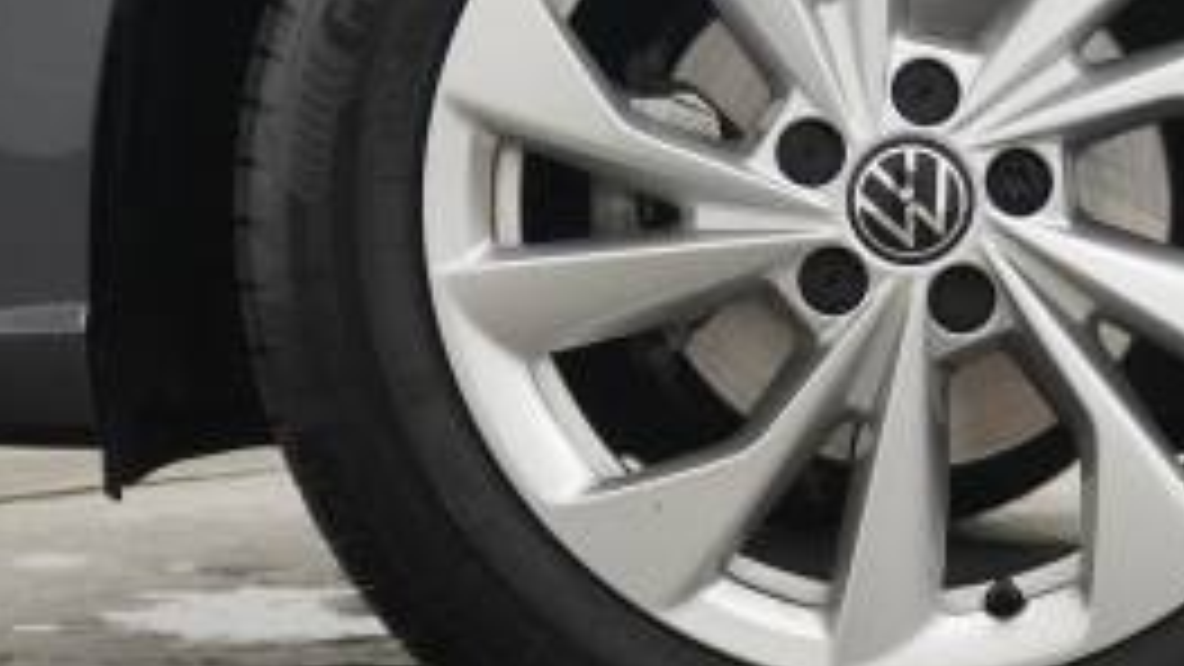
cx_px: 842
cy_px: 86
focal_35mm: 103
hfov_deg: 20.6
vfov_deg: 11.7
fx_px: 3243
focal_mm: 27
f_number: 4.5
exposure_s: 1/200
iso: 3200
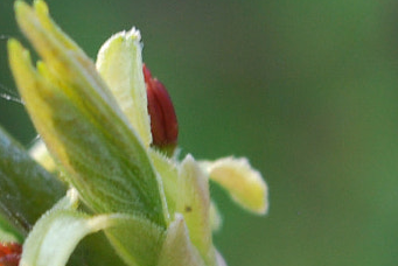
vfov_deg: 3.6
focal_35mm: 387
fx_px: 4286
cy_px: 180
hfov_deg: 5.3
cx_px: -57
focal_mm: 55
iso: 280
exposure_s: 1/60
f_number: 5.6
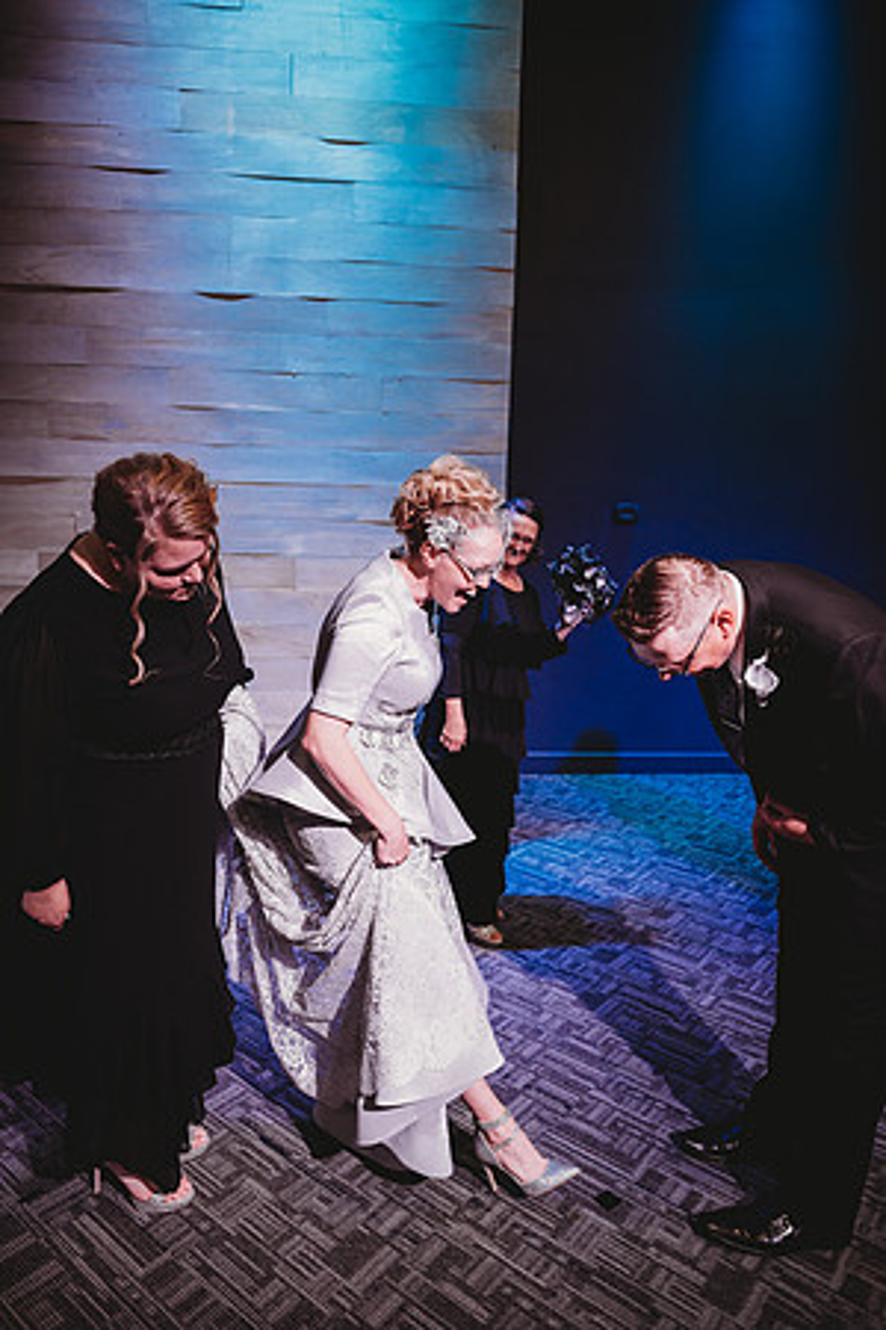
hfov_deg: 53.1
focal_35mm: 24
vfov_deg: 73.7
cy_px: 665
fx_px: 886
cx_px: 443
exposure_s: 1/125
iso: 400
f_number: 2.2
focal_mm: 24
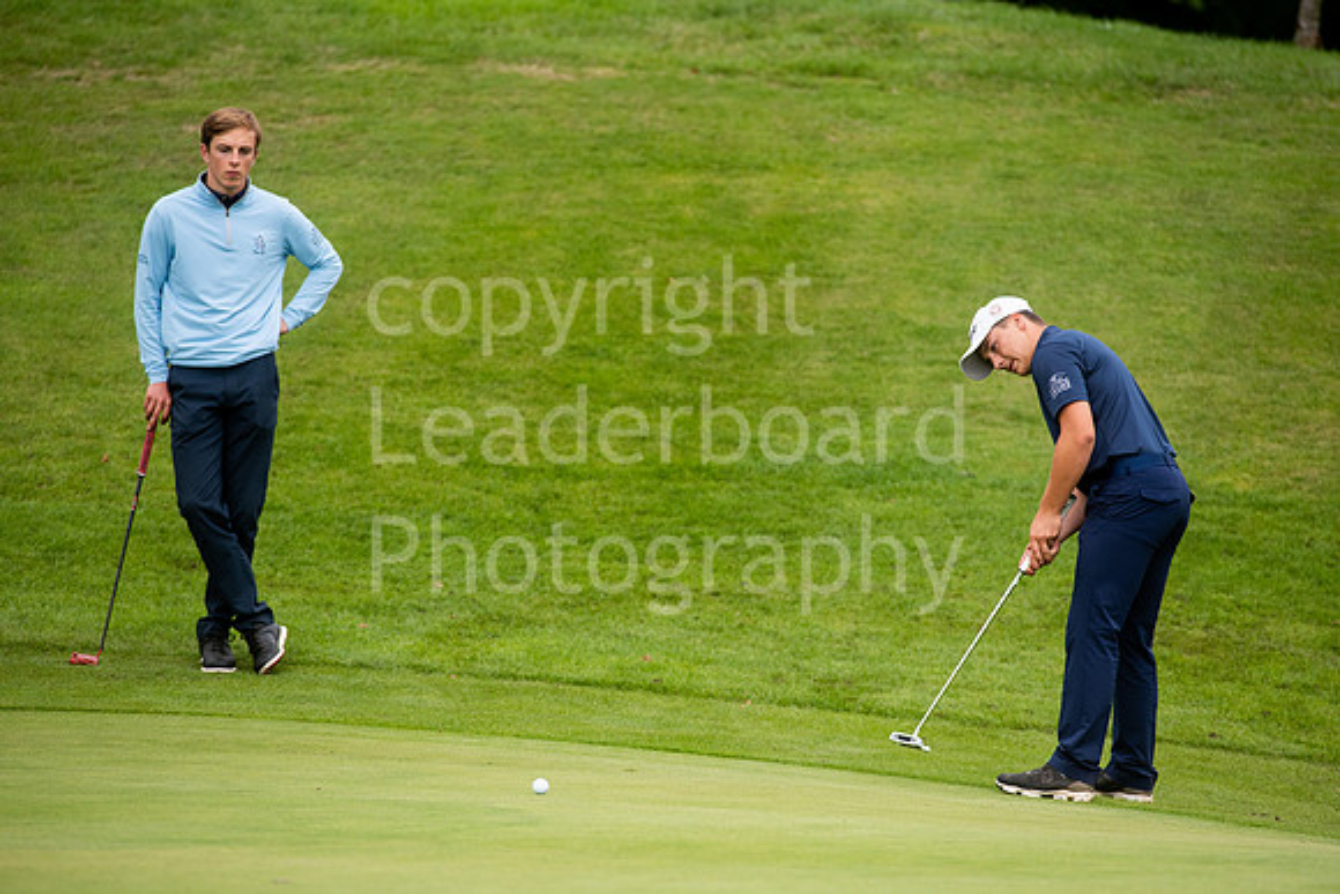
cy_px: 447
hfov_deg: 6.9
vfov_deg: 4.6
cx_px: 670
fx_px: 11169
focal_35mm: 300
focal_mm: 300
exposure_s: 1/2500
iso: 500
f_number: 5
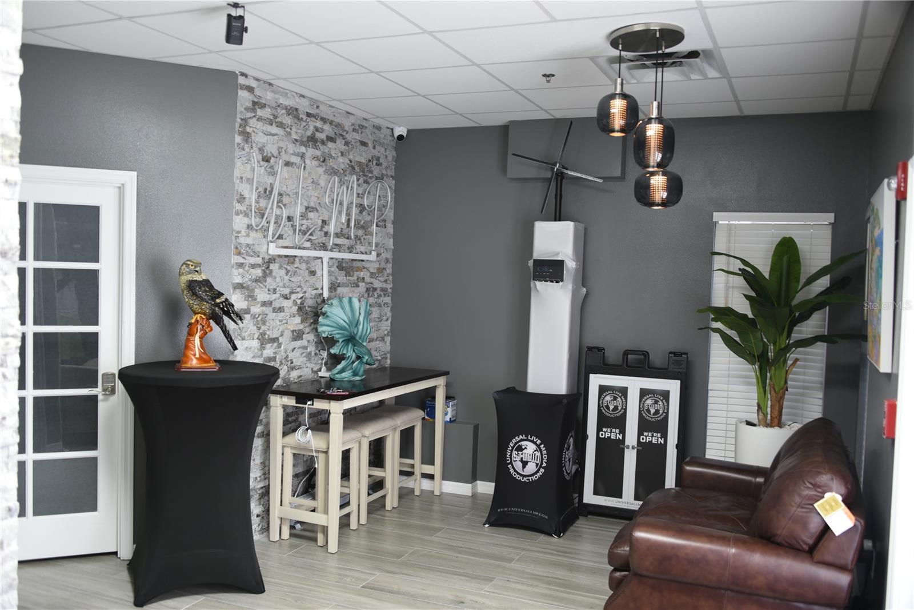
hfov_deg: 58.7
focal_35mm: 32
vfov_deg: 41.1
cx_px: 457
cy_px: 305
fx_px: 812
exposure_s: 1/25
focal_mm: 32
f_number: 3.8
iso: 500
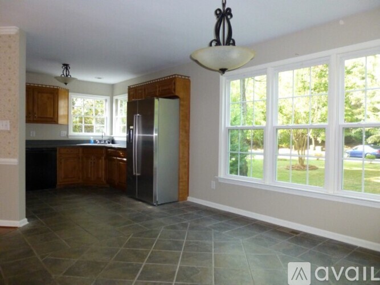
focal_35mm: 25
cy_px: 142
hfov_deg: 69.4
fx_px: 274
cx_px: 190
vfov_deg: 54.9
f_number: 3.1
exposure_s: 1/60
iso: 640
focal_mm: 4.5
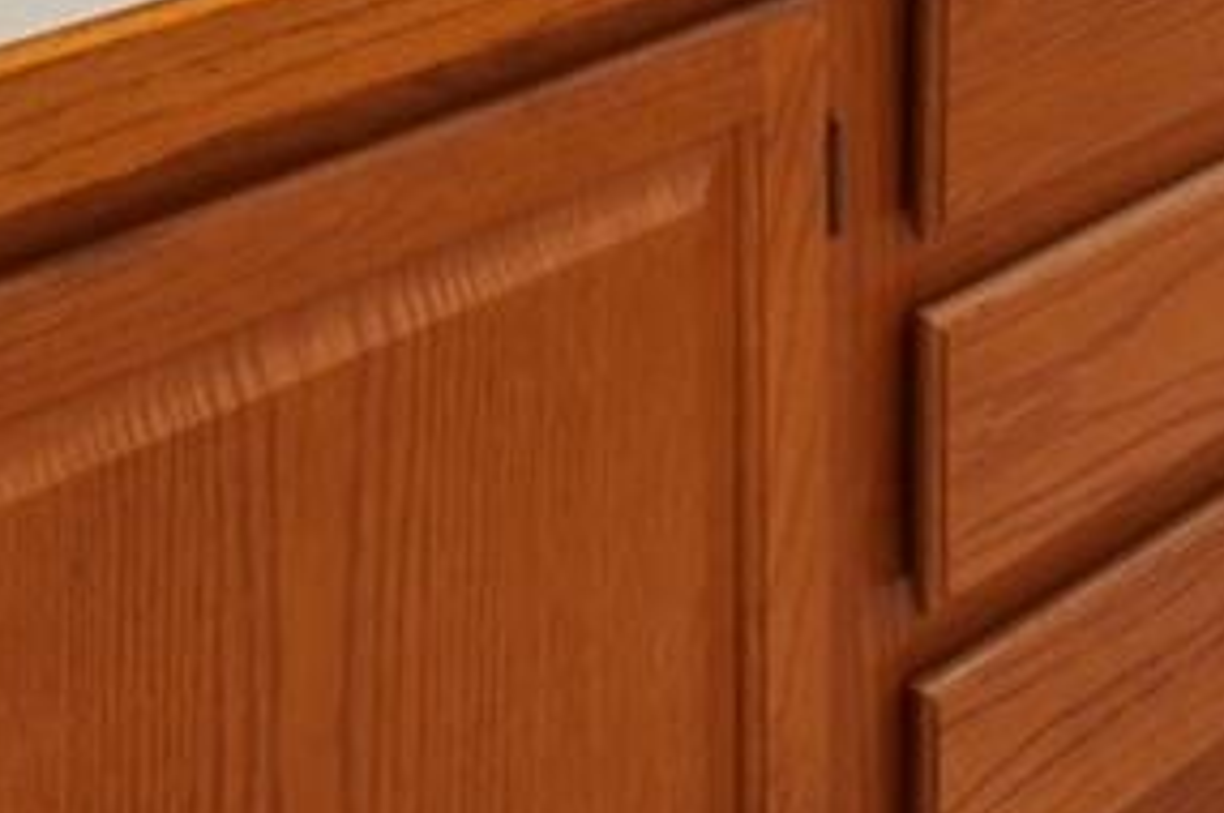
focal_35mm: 84
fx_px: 2853
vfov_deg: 13.2
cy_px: -967
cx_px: 1121
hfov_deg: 23.5
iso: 400
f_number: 8
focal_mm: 10
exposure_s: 1/20
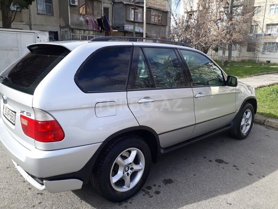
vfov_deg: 51.4
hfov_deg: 65.3
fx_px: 217
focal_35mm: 27
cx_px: 139
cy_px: 104
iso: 40
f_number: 1.9
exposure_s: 1/654
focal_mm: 3.6
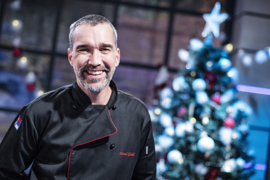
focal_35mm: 75
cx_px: 135
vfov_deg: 18.2
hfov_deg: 27.0
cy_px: 90
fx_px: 562
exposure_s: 1/400
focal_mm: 50
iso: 1000
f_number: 1.8
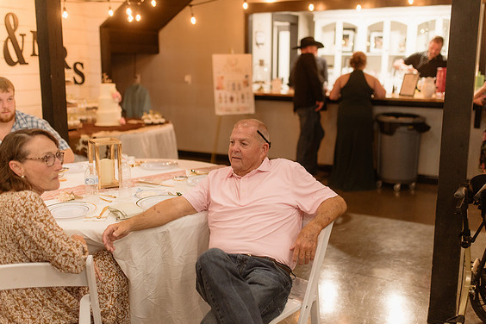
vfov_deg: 35.0
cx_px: 247
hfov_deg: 50.7
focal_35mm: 38
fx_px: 513
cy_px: 155
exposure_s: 1/200
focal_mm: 35
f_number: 1.4
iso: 1250
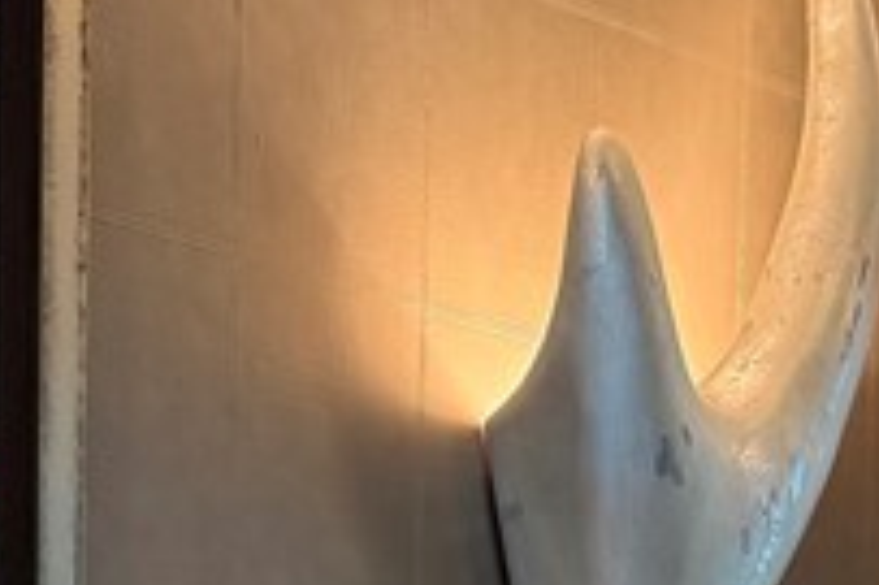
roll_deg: -1.5
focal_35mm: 126
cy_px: 1140
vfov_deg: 10.1
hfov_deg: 16.3
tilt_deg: -1.7
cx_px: 494
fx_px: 3074
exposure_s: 1/120
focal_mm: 6.76
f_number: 1.78
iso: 250
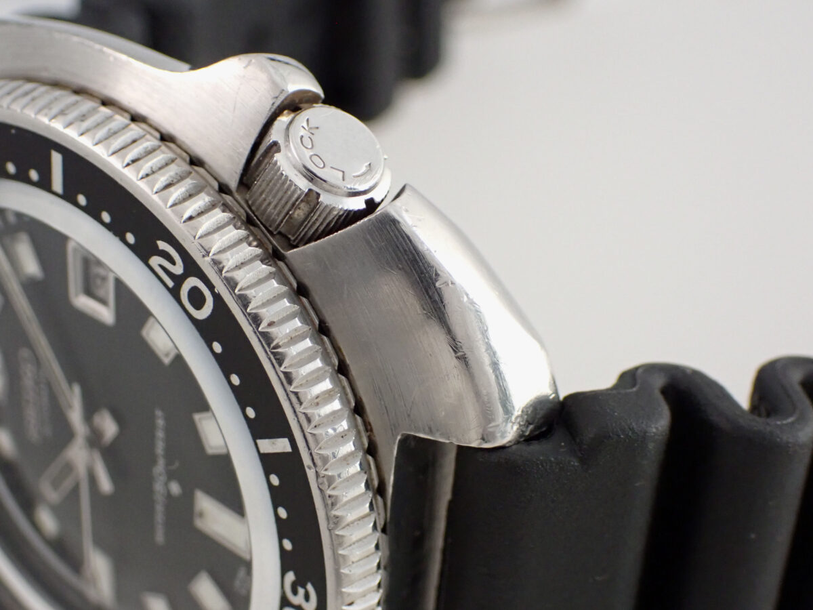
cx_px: 406
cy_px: 305
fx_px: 1808
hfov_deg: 25.3
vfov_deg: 19.1
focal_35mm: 77
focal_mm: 13.65
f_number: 4.1
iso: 1000
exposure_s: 1/80
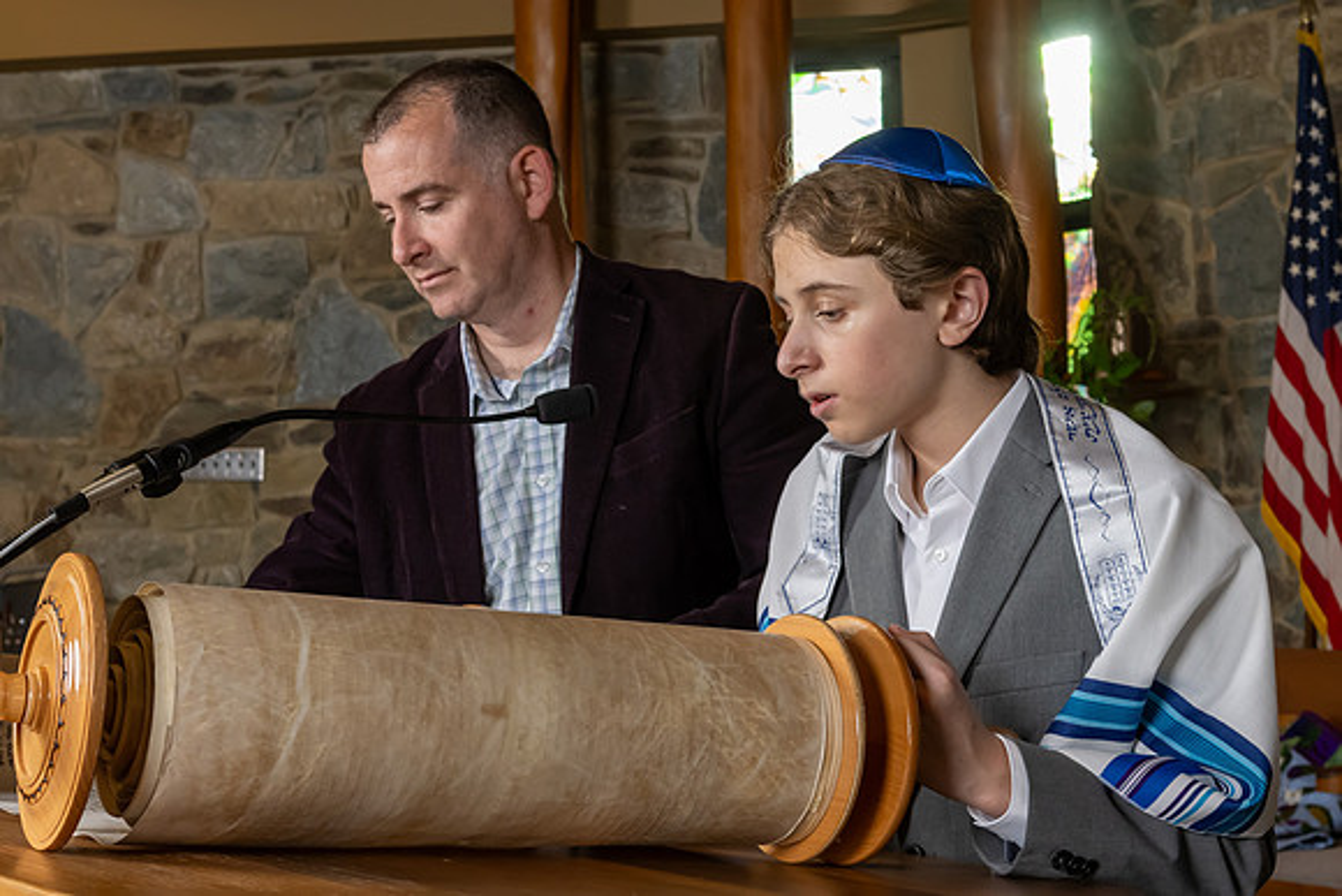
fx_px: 2171
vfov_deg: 23.3
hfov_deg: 34.3
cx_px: 664
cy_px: 414
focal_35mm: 58
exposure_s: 1/200
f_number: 7.1
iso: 1000
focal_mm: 34
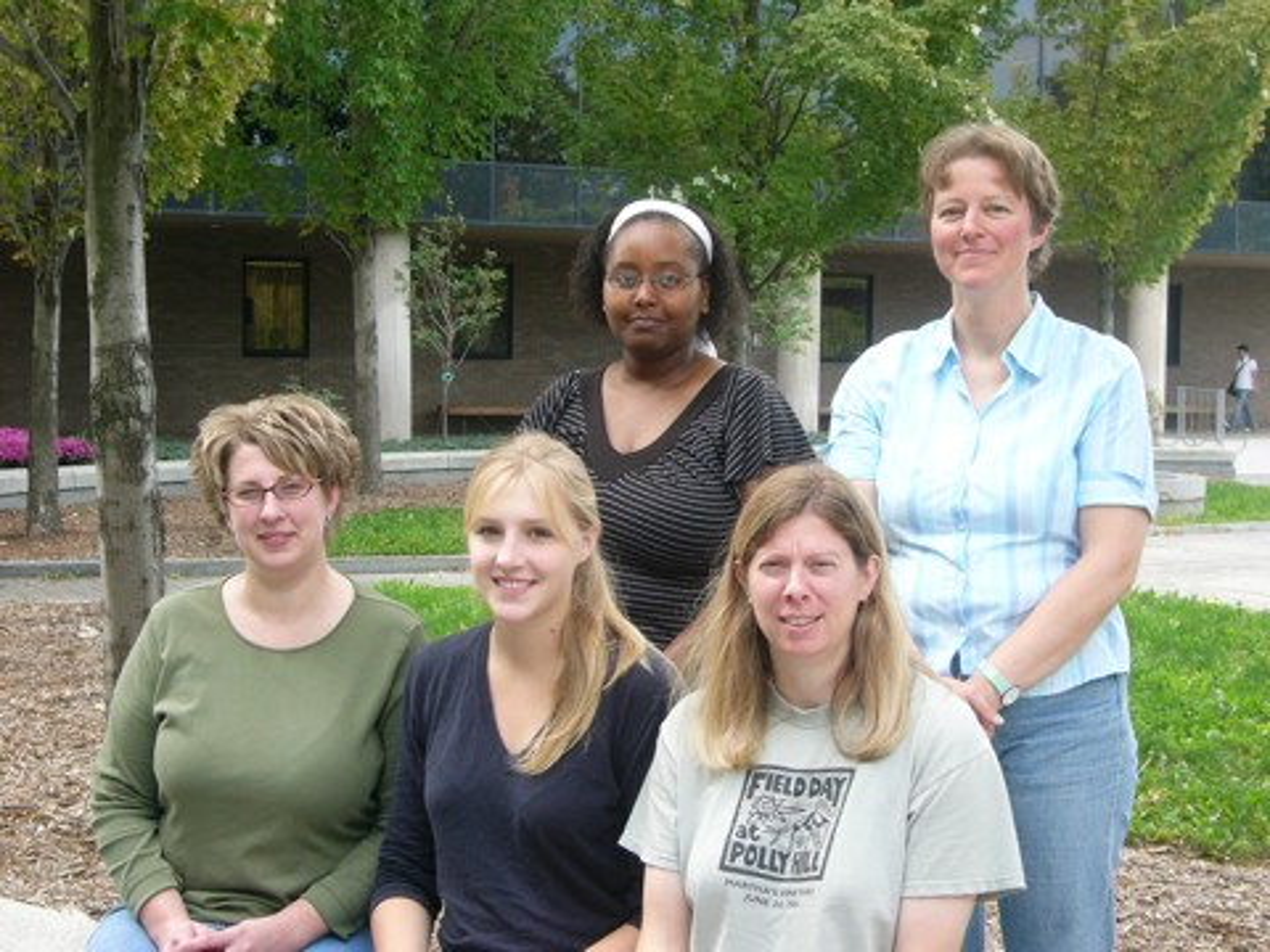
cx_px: 635
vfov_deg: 24.4
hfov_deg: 32.2
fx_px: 2201
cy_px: 476
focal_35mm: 60
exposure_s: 1/80
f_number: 3.7
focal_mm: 10
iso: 100
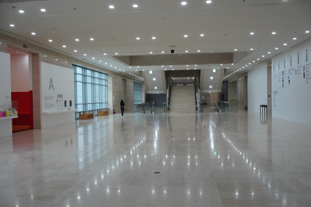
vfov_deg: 37.9
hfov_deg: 54.4
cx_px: 156
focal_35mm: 35
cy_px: 104
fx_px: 302
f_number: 13
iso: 6400
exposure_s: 1/100
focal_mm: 35
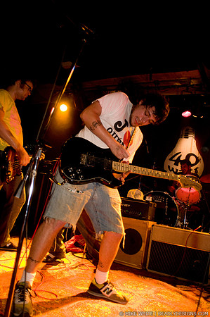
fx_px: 263
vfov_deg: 62.0
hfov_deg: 43.5
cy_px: 158
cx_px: 105
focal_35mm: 30
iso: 1250
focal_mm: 20
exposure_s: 1/50
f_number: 2.8
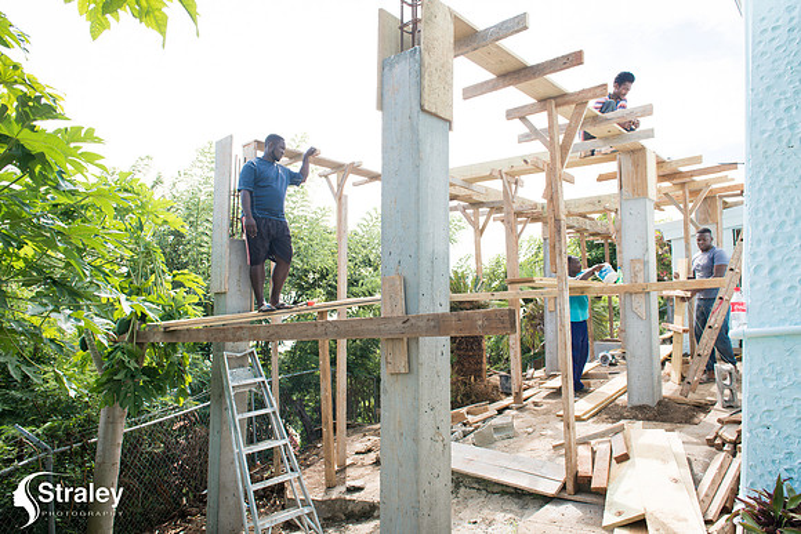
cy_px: 267
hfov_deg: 73.7
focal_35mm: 24
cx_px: 400
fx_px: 534
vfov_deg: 53.2
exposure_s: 1/125
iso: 64
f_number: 6.3
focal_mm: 24
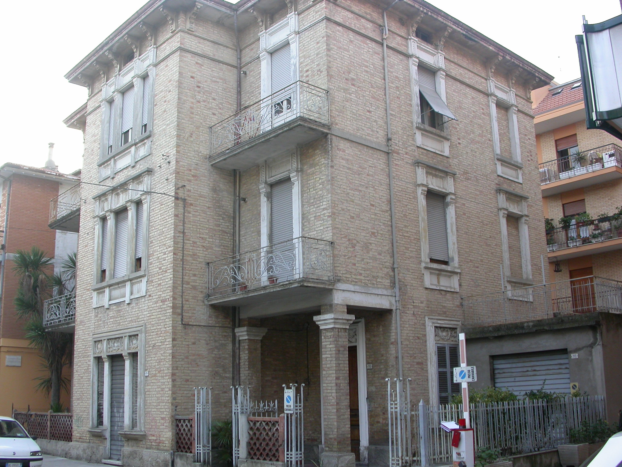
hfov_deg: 49.0
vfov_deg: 37.7
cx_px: 311
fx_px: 683
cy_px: 234
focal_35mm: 38
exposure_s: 1/69.8
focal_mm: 7.85
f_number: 3.7
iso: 100
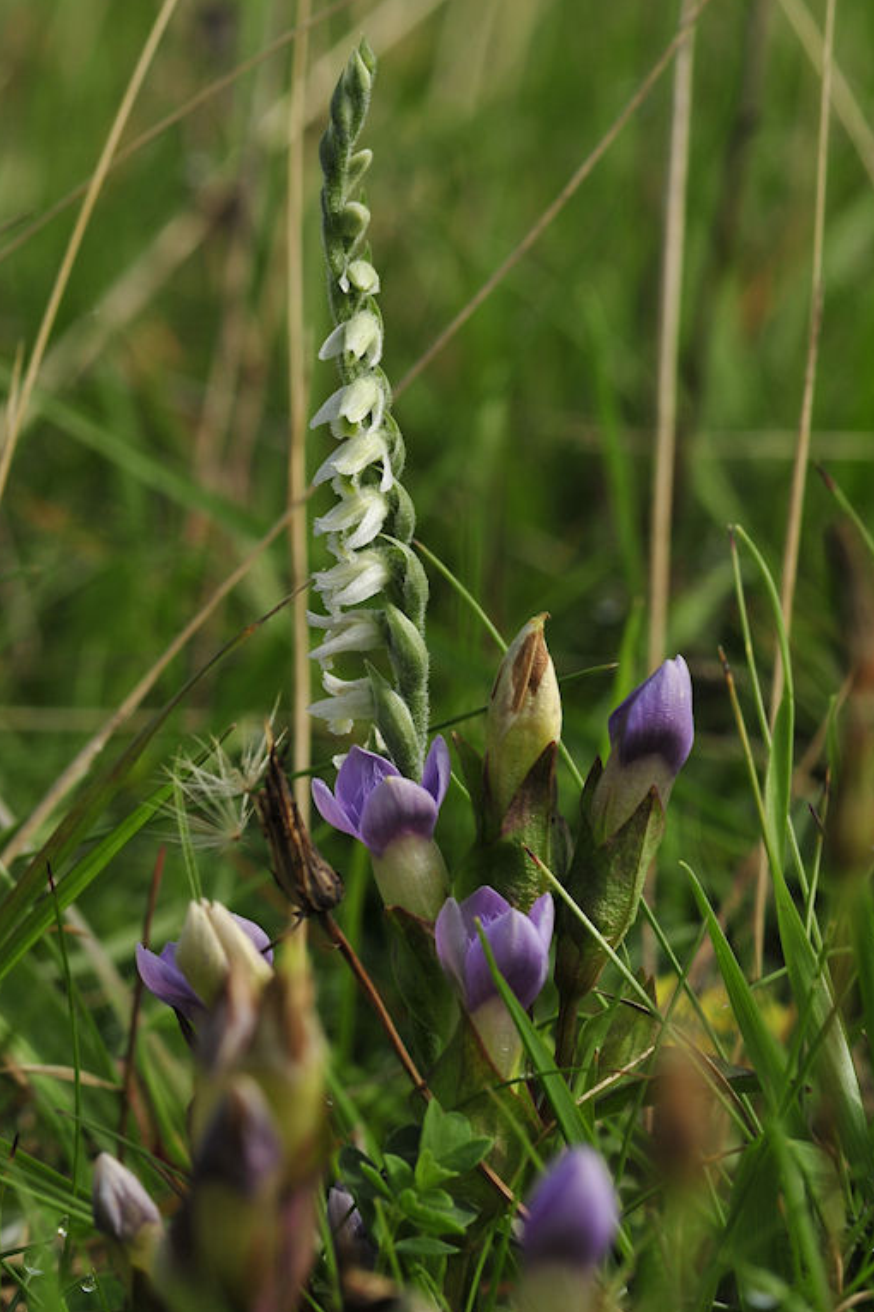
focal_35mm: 165
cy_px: 651
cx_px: 446
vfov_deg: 12.5
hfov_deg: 8.3
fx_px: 5996
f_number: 14
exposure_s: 1/200
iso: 200
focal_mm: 105
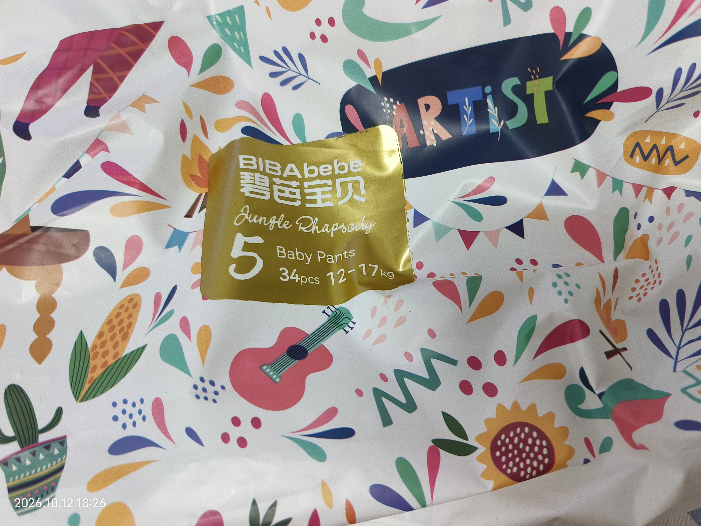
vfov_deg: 58.9
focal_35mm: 23
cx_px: 350
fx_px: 466
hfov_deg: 73.9
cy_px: 263
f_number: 1.75
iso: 521
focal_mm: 5.5
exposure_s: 1/33.3
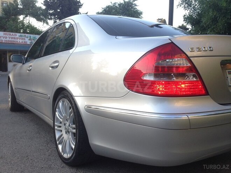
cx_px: 116
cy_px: 86
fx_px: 220
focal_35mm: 33
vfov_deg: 42.9
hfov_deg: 55.4
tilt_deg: -5.4
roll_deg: -1.4
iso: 50
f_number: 2.4
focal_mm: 4.12
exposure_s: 1/140
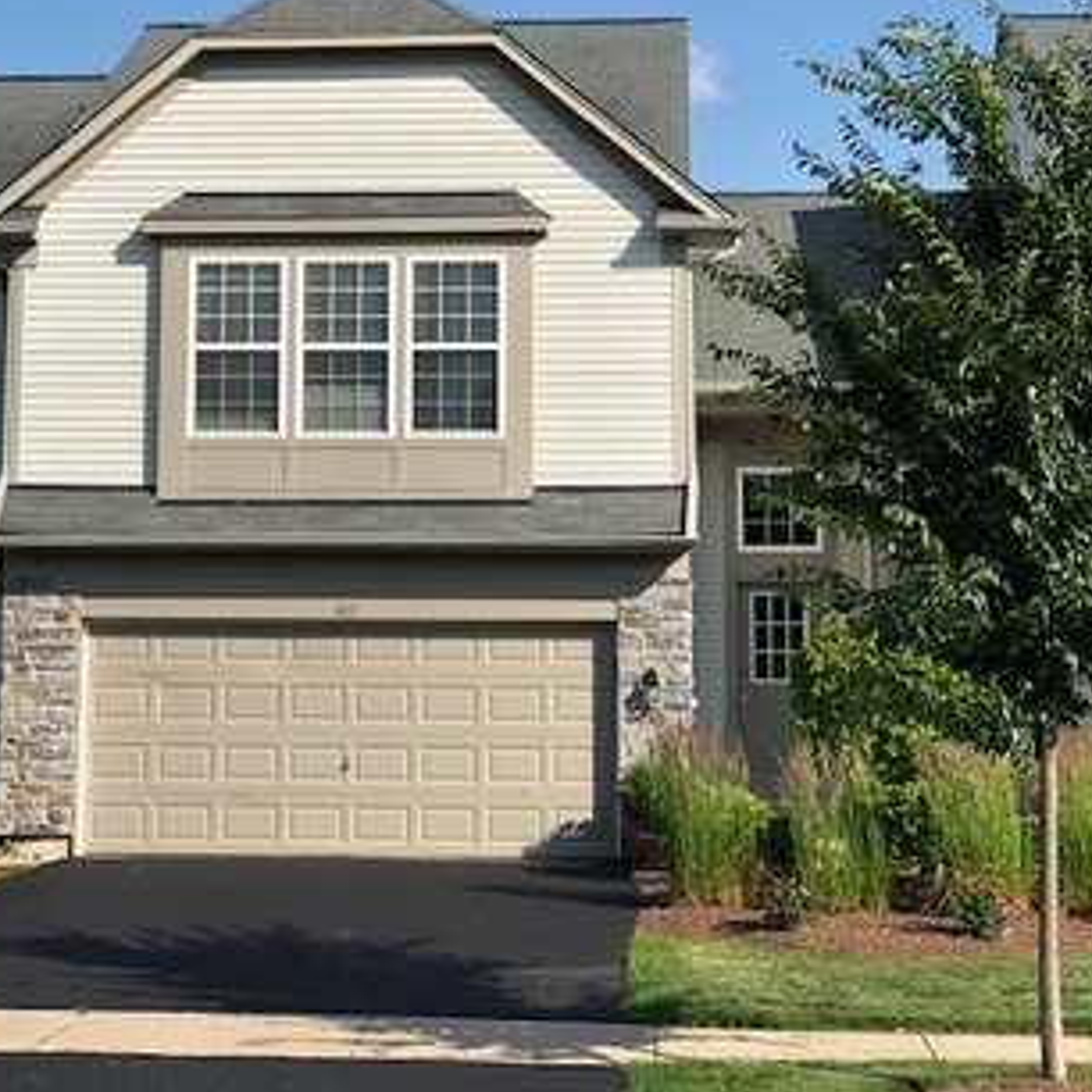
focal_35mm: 79
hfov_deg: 21.9
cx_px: 478
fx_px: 2820
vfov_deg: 21.7
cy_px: 268
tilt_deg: +9.0
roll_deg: -0.4
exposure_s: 1/397
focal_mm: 6.6
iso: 20
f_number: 2.8
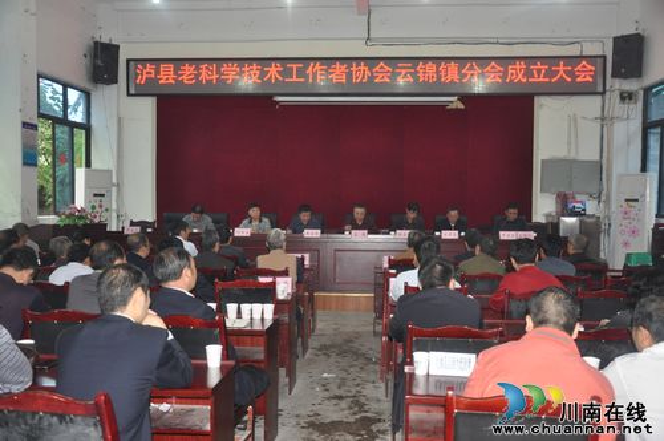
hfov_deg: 57.3
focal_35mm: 33
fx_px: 608
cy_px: 220
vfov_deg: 39.9
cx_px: 332
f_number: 3.8
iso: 800
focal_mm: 22
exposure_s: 1/60
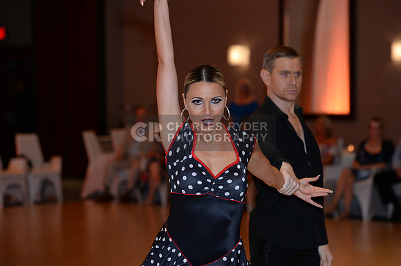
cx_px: 200
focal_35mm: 130
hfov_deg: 15.8
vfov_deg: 10.5
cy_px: 133
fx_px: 1446
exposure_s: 1/250
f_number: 3.5
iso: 4000
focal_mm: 130
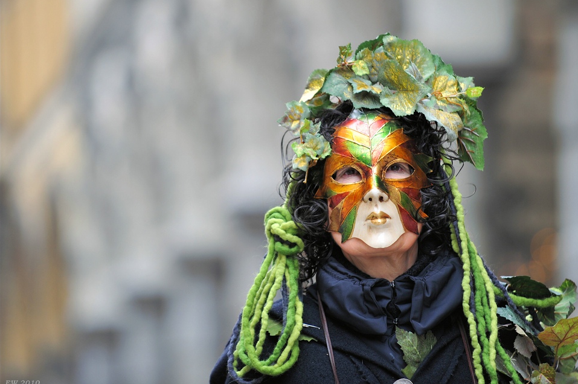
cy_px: 189
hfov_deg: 9.9
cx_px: 301
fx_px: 3352
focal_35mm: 209
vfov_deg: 6.6
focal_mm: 200
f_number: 3.2
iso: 500
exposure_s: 1/200
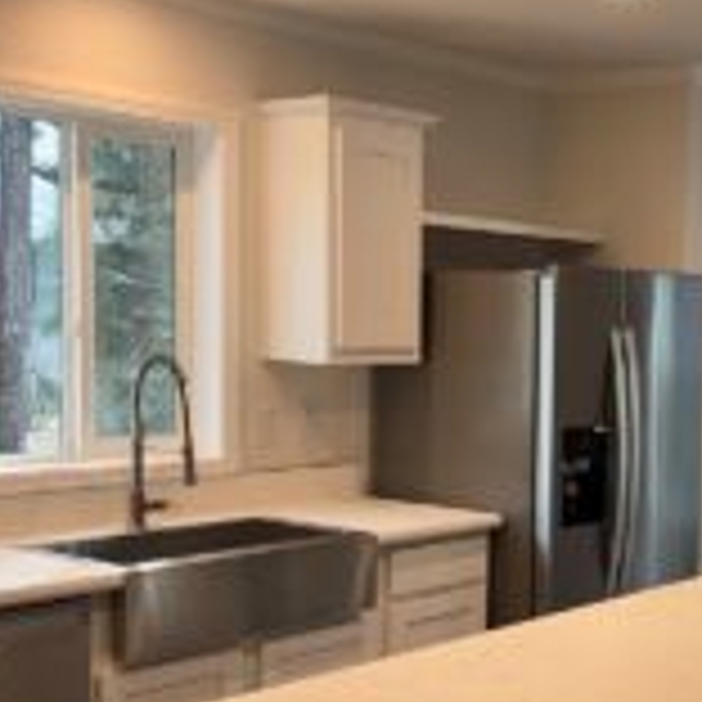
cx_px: 702
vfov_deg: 29.0
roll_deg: -1.5
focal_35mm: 59
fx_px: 1354
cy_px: 436
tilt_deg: -3.8
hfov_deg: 27.4
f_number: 1.6
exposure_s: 1/120
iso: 80
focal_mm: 5.96
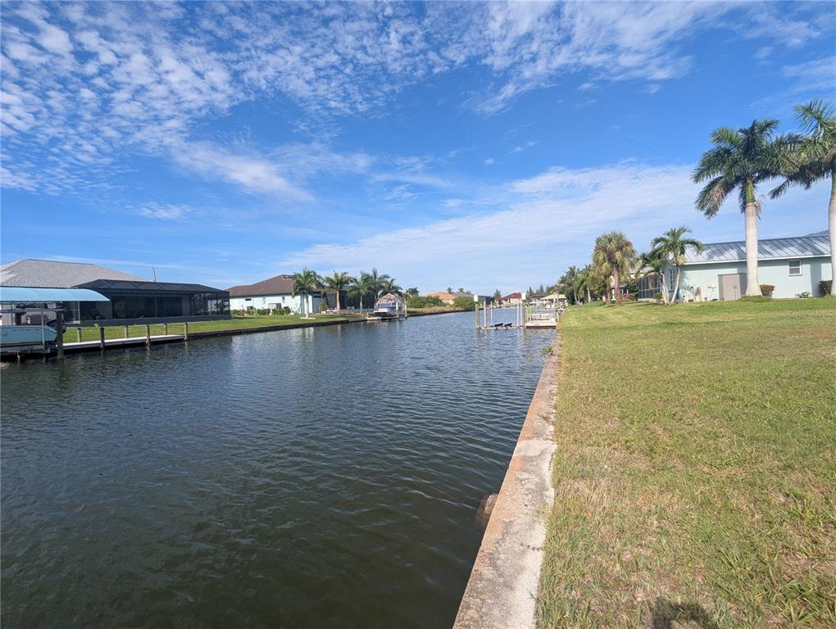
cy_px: 314
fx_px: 387
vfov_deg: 78.2
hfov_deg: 94.4
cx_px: 418
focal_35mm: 16
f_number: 2.2
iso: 50
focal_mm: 2.35
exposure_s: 1/1348
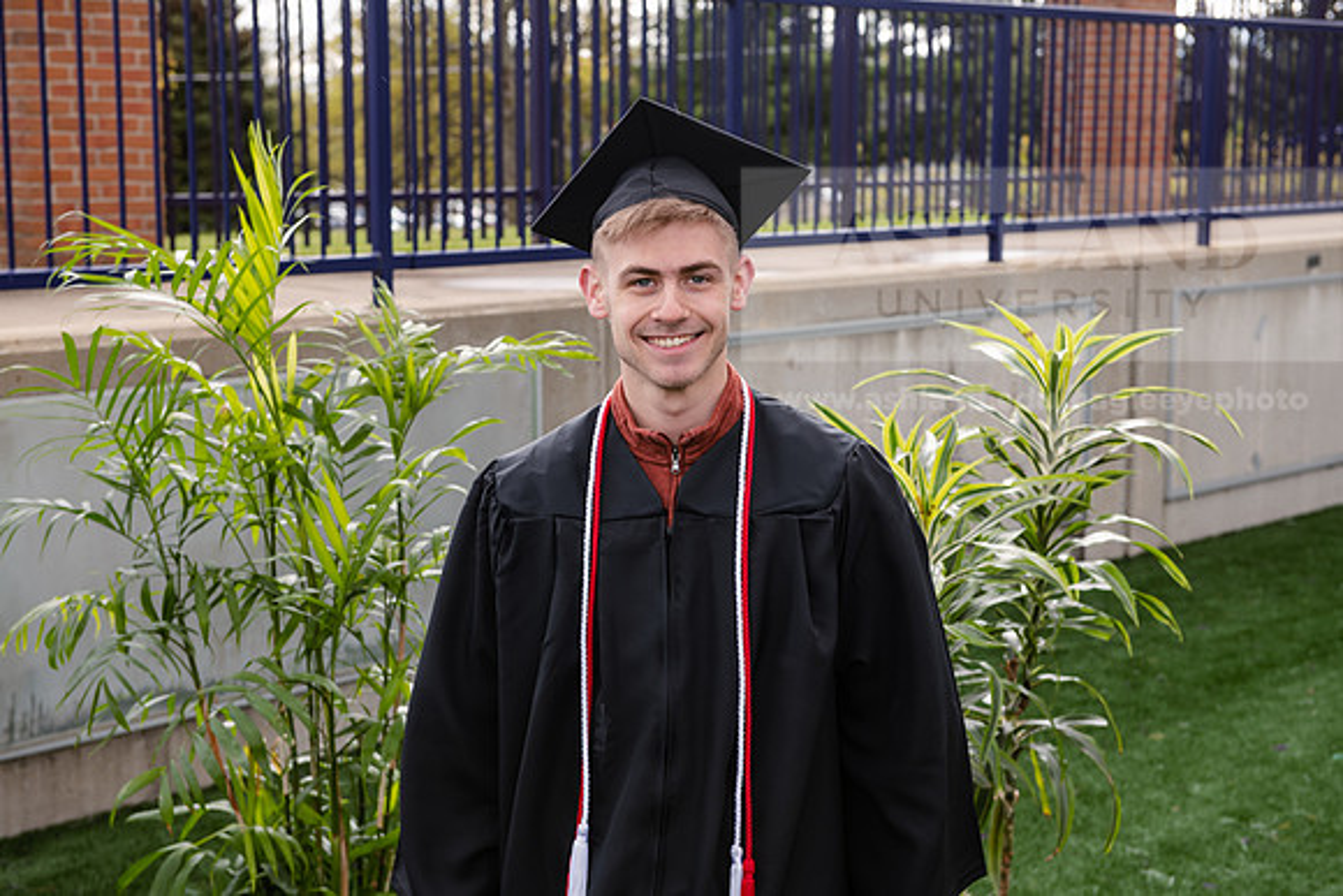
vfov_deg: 23.4
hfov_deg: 34.5
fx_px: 2164
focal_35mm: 58
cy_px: 448
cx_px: 672
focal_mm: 58
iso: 320
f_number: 5.6
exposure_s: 1/200
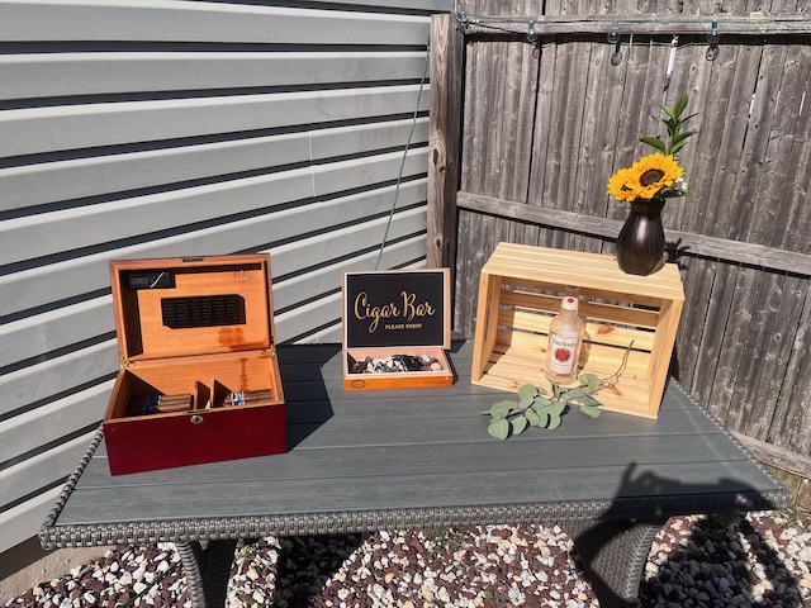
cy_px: 304
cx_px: 406
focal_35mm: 26
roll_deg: -0.1
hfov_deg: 67.3
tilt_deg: -21.6
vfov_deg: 53.1
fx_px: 609
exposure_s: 1/4016
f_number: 1.6
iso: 50
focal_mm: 5.1
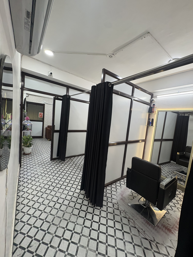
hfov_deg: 85.7
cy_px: 128
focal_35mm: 14
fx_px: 104
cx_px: 96
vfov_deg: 102.1
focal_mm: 2.22
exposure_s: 1/100
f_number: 2.2
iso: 160
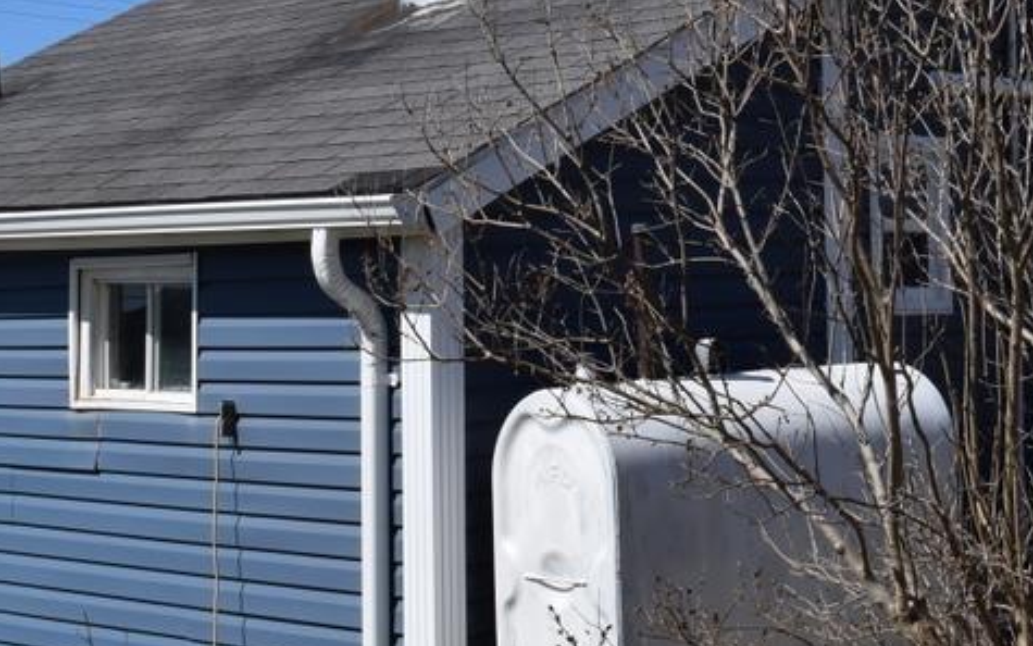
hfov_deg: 23.9
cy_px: 135
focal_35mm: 85
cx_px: 876
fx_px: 2393
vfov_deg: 15.3
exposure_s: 1/500
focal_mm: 22
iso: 200
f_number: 11
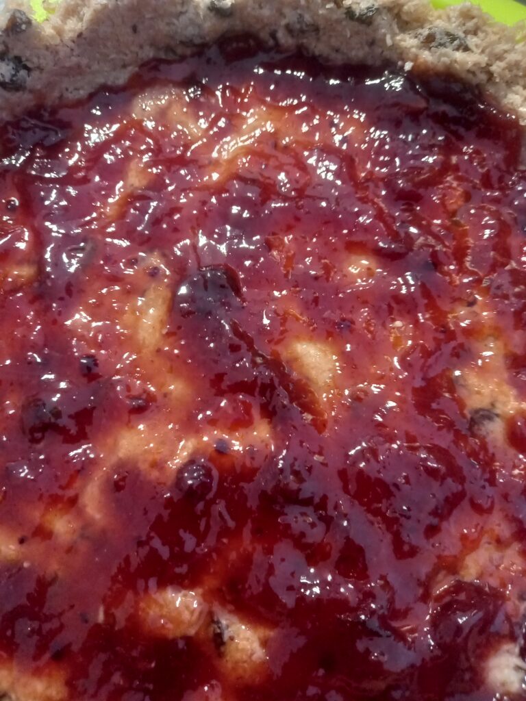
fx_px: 507
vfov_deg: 69.4
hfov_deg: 54.9
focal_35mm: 25
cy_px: 350
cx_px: 263
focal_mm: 4.6
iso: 500
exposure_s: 1/20
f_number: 2
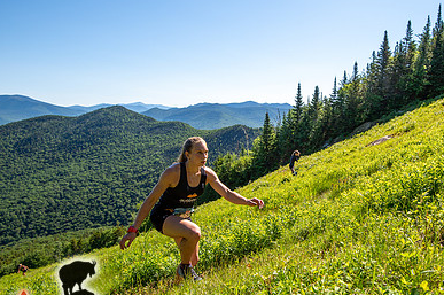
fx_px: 296
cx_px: 306
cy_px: 169
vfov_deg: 52.8
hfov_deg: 71.0
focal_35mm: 24
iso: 100
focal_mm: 16
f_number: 5
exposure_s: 1/500
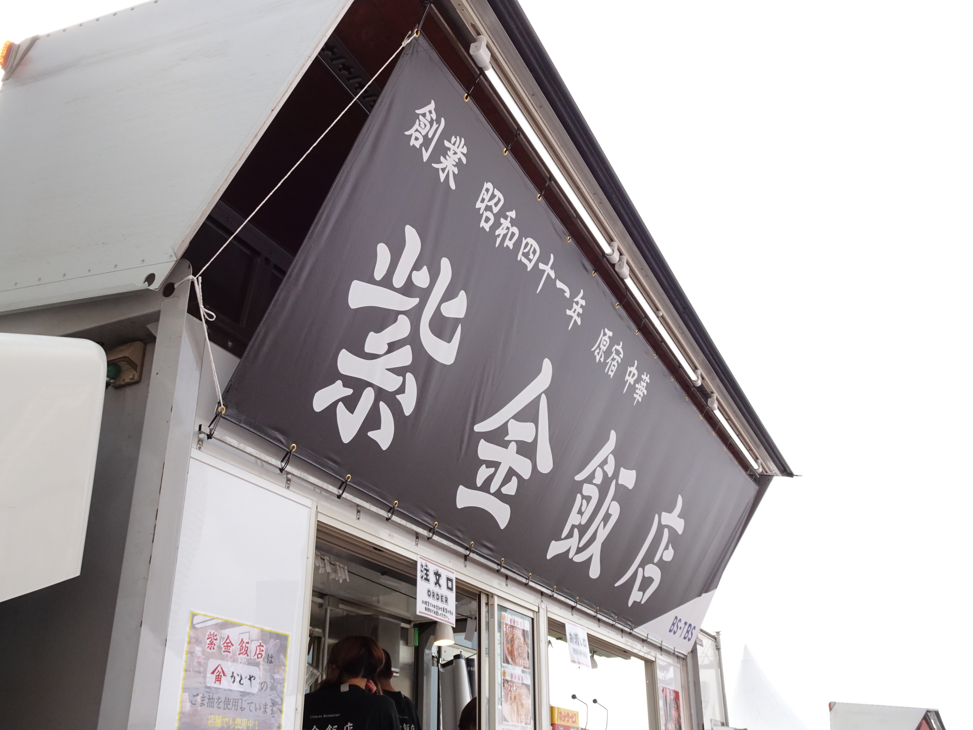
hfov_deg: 55.4
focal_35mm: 33
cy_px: 365
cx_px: 486
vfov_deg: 42.9
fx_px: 928
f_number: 4
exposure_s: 1/800
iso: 200
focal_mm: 5.57
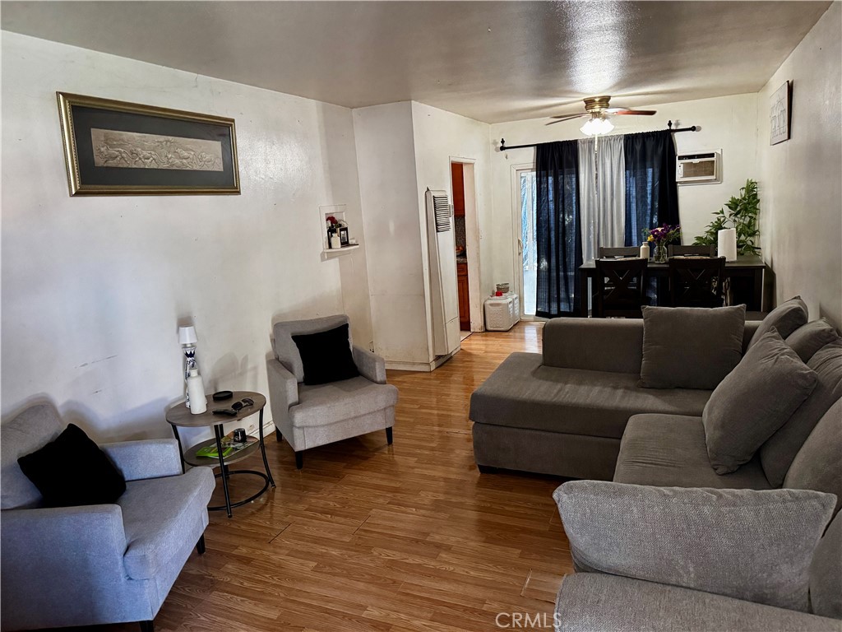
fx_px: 584
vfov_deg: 56.8
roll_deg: +3.8
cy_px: 316
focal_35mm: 24
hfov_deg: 71.6
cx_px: 421
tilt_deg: -11.3
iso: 640
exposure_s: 1/60
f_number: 1.78
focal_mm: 6.76
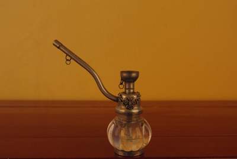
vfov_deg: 27.6
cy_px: 80
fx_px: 323
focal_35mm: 49
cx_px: 118
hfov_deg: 40.3
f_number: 6.7
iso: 1600
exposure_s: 1/90
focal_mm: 32.5
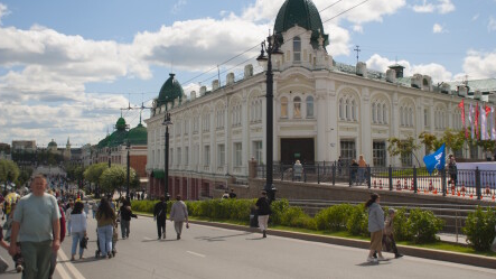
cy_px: 114
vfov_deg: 24.1
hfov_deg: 41.7
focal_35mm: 50
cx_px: 246
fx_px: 651
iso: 100
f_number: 4.2
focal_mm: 31
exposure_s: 1/1000
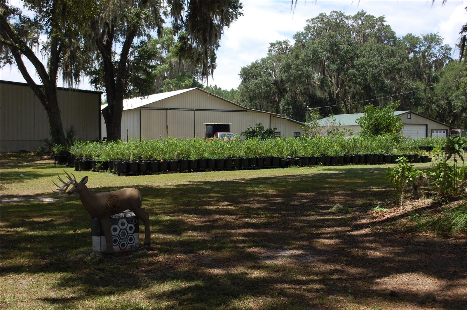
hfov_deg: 41.2
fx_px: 622
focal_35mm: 48
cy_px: 155
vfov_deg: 28.0
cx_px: 234
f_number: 8
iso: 200
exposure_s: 1/250
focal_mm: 32
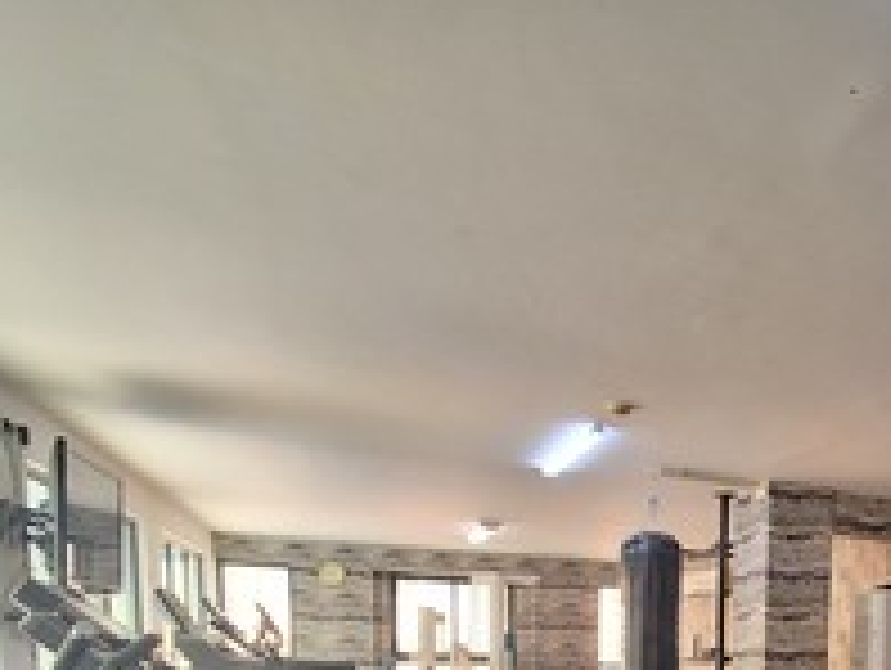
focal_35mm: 30
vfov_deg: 38.4
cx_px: 727
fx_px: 773
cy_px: 744
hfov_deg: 55.2
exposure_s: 1/50
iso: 160
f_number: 2.2
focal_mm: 1.74
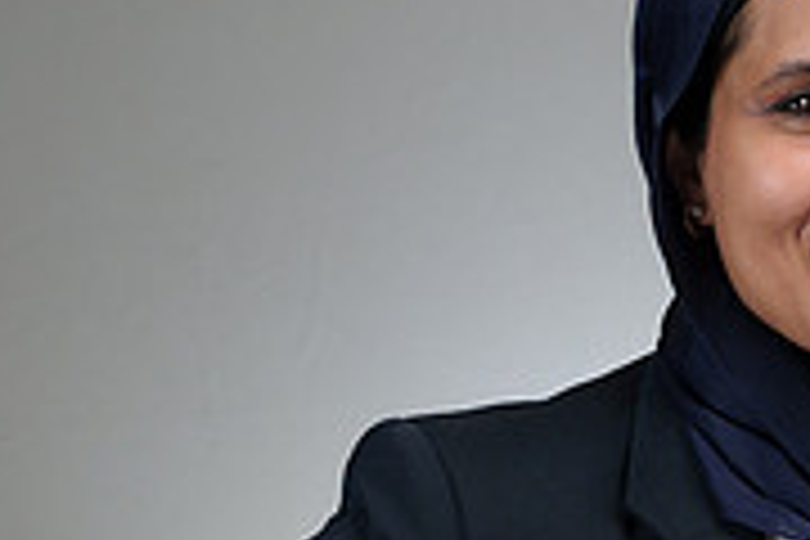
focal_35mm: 161
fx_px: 3622
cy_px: 304
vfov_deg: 8.5
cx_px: 774
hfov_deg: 12.6
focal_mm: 50
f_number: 4
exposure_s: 1/250
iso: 640
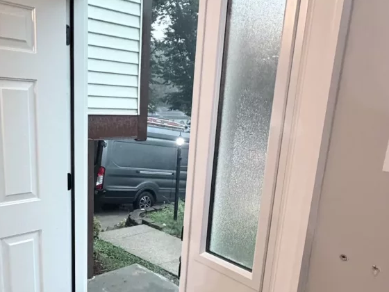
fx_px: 337
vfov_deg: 46.3
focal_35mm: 30
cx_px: 120
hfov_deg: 58.2
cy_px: 187
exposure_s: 1/60
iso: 640
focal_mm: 2.22
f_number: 2.2
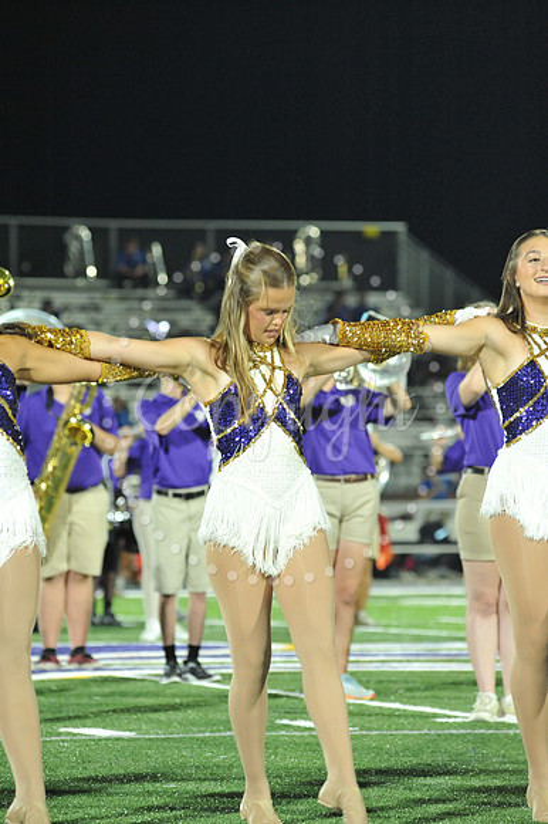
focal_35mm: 200
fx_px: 4572
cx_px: 274
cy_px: 412
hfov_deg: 6.9
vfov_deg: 10.3
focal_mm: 200
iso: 4000
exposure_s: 1/250
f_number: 5.6
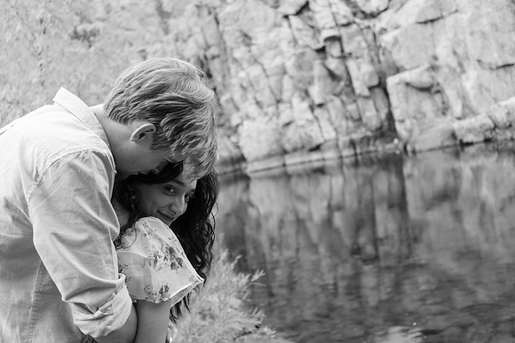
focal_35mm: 35
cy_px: 172
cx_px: 258
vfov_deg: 37.9
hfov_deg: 54.4
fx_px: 501
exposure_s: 1/250
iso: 800
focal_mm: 35
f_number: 3.2
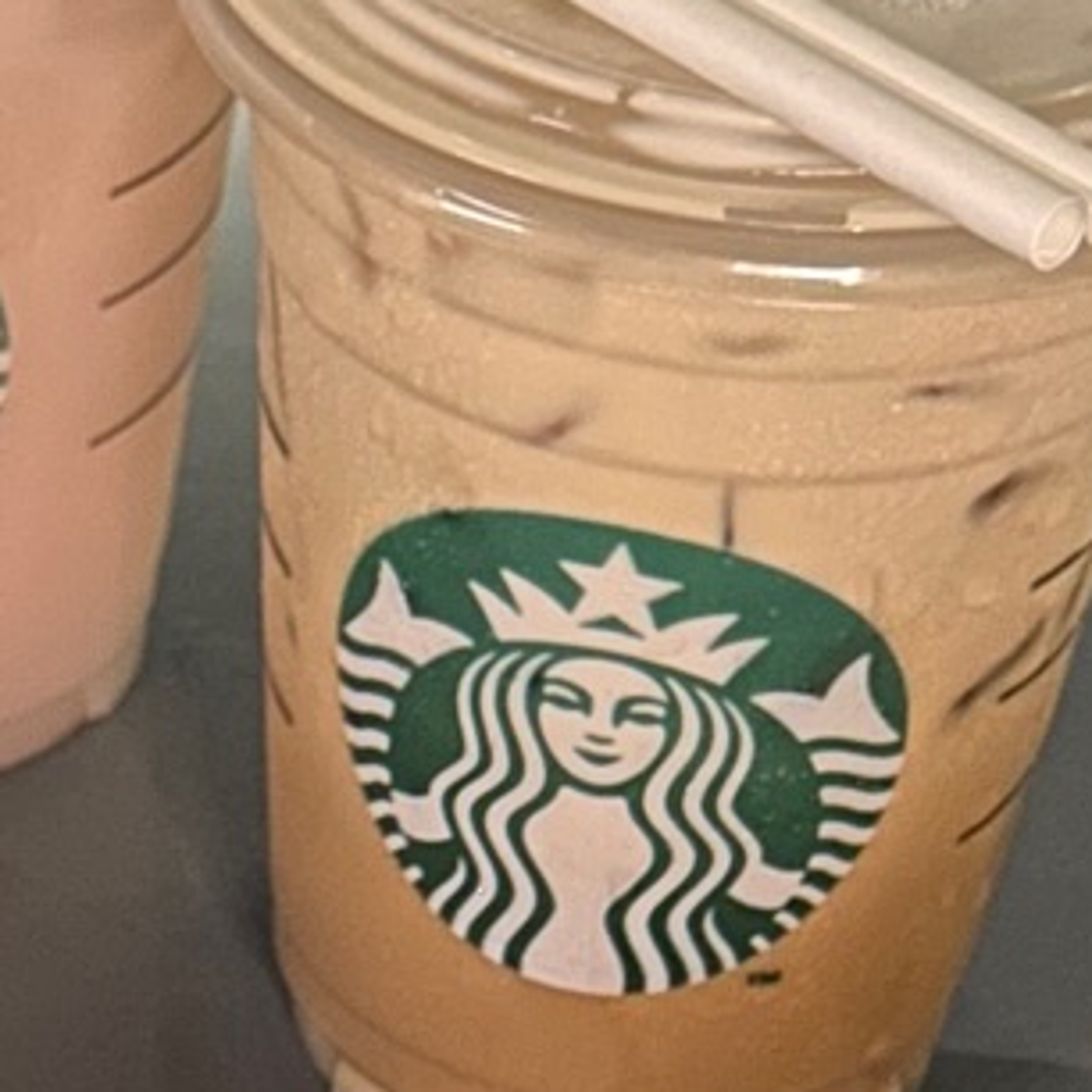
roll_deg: -4.5
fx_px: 5068
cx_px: 57
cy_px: 1192
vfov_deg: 12.1
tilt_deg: -41.4
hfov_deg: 12.2
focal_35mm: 142
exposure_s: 1/15
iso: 800
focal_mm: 6.86
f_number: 1.78
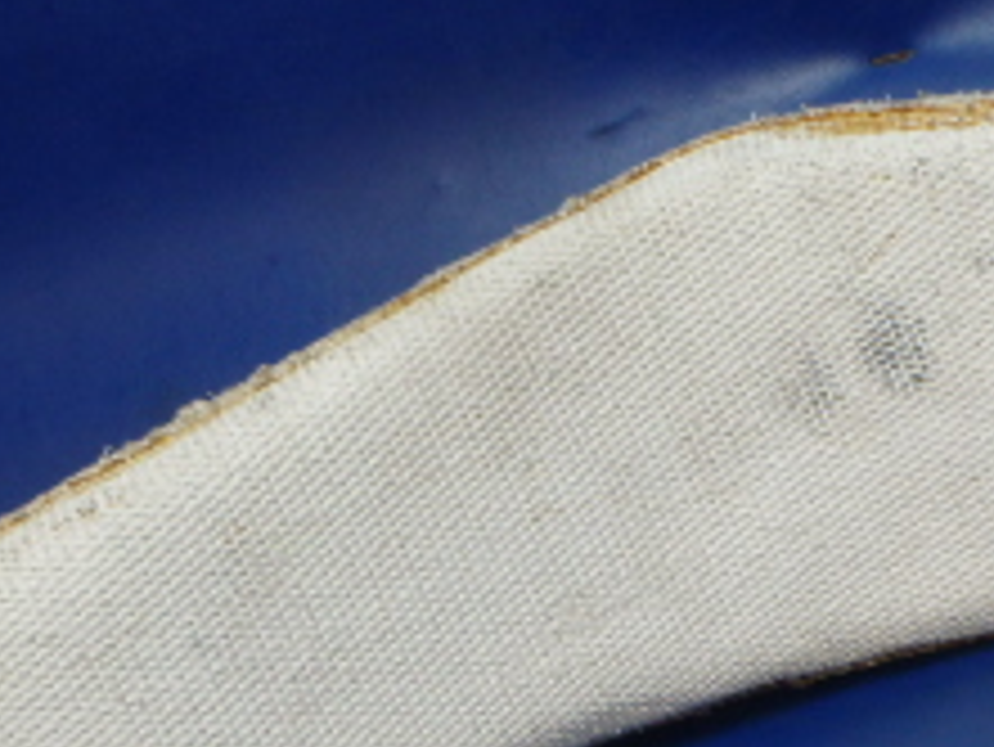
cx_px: 702
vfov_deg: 17.7
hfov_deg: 23.9
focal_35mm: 81
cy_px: 765
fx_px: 2327
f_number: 3.9
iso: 200
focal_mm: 5
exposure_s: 1/30
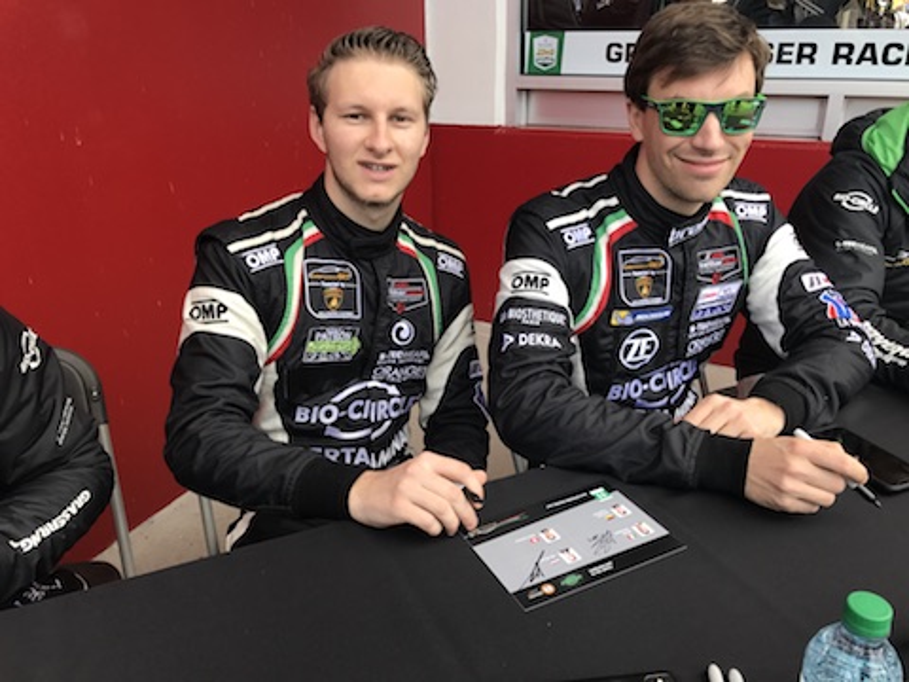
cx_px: 454
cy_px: 341
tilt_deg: -22.3
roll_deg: +0.5
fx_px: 735
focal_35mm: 28
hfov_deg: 63.4
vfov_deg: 49.7
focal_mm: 3.99
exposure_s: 1/215
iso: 20
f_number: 1.8
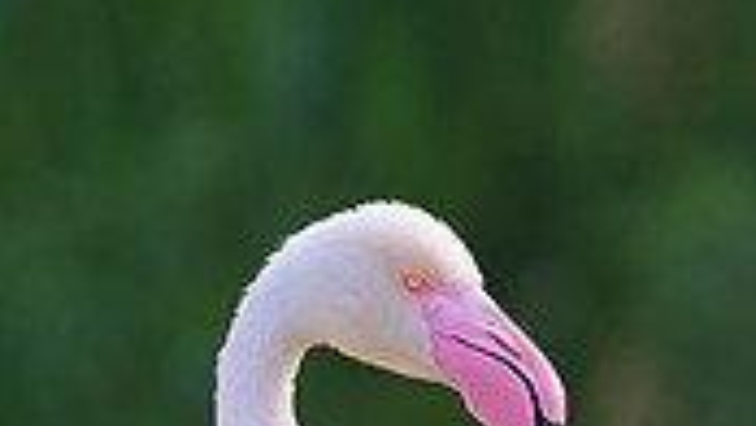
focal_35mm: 1972
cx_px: 518
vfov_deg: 0.6
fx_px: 39543
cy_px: 1027
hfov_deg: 1.1
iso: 220
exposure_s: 1/640
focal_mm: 400
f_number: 5
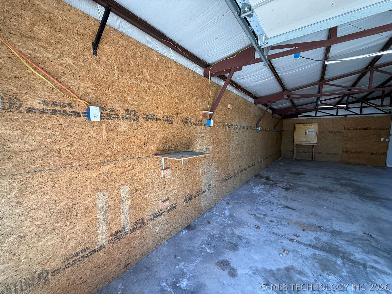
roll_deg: -1.3
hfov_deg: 102.1
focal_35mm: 14
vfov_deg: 85.7
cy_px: 147
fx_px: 159
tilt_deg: -3.3
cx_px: 196
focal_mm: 2.22
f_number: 2.2
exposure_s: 1/120
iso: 80
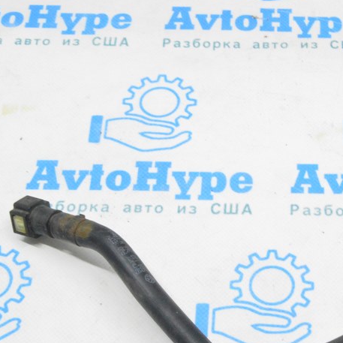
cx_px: 271
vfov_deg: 21.5
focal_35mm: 80
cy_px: 235
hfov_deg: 21.4
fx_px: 897
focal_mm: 28
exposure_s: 1/15
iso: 6400
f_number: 20
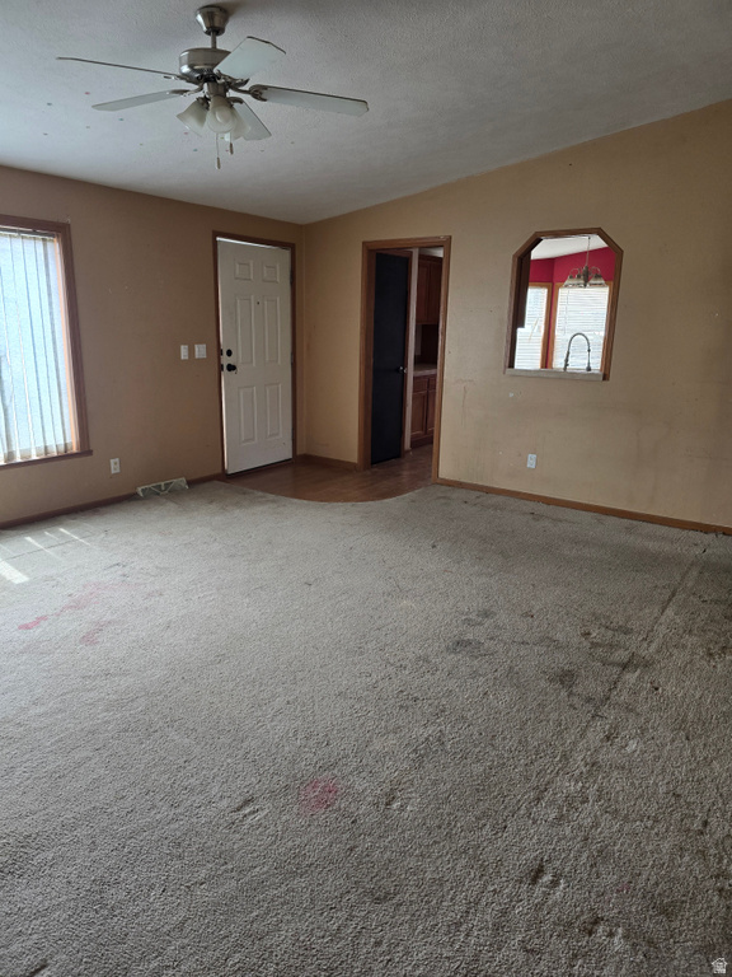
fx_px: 648
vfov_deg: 73.9
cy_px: 488
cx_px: 366
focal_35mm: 23
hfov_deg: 58.9
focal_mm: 6.3
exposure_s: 1/180
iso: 100
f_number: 1.7
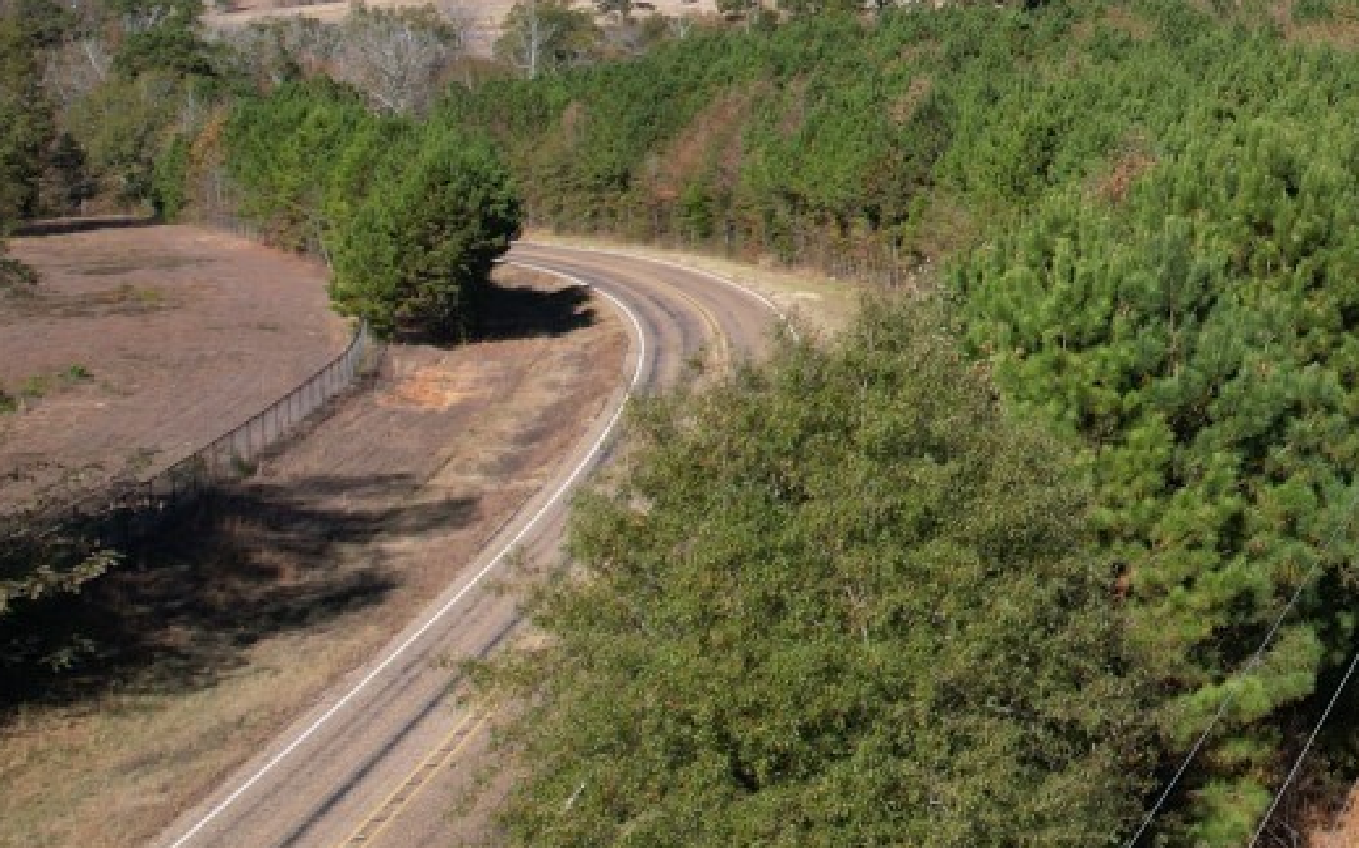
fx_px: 2592
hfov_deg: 25.6
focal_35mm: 70
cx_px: 1731
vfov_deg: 17.9
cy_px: -97
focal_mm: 8.38
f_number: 2.8
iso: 110
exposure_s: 1/2000
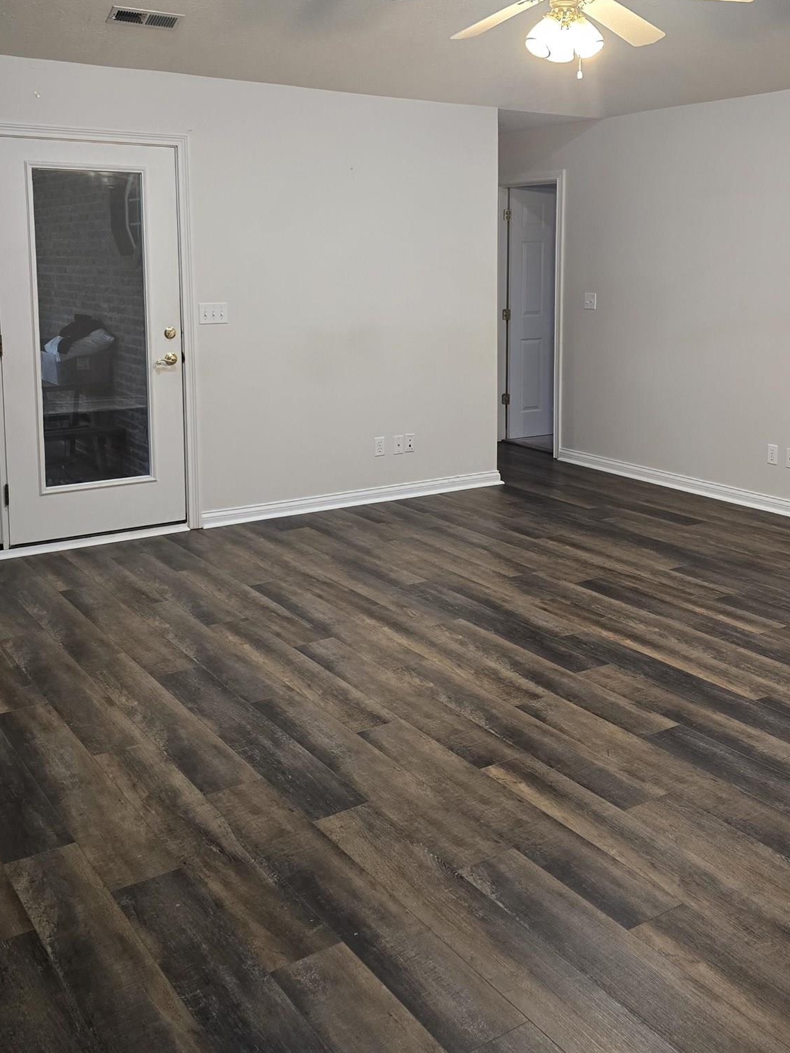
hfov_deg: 40.7
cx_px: 436
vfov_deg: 51.9
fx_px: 1065
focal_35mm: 35
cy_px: 376
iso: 500
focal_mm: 6.3
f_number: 1.7
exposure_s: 1/120
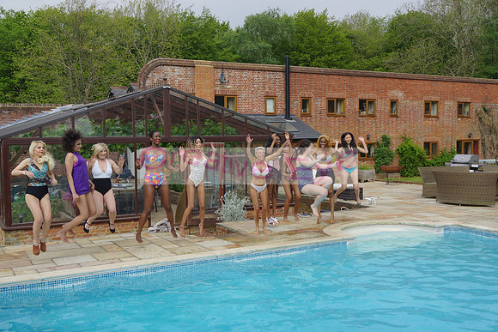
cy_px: 166
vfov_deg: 36.9
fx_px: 498
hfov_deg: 53.1
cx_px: 249
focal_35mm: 36
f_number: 6.3
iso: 125
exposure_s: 1/500
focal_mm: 24
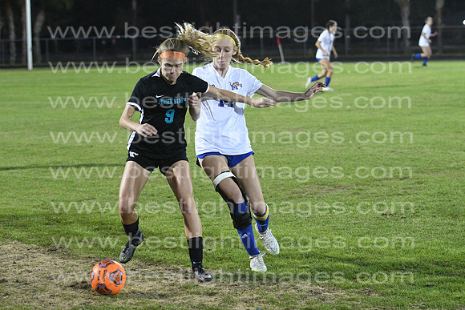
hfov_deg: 19.5
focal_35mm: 105
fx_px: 1357
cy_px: 155
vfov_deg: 13.0
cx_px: 232
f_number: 2.8
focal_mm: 70
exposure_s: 1/800
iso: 6400
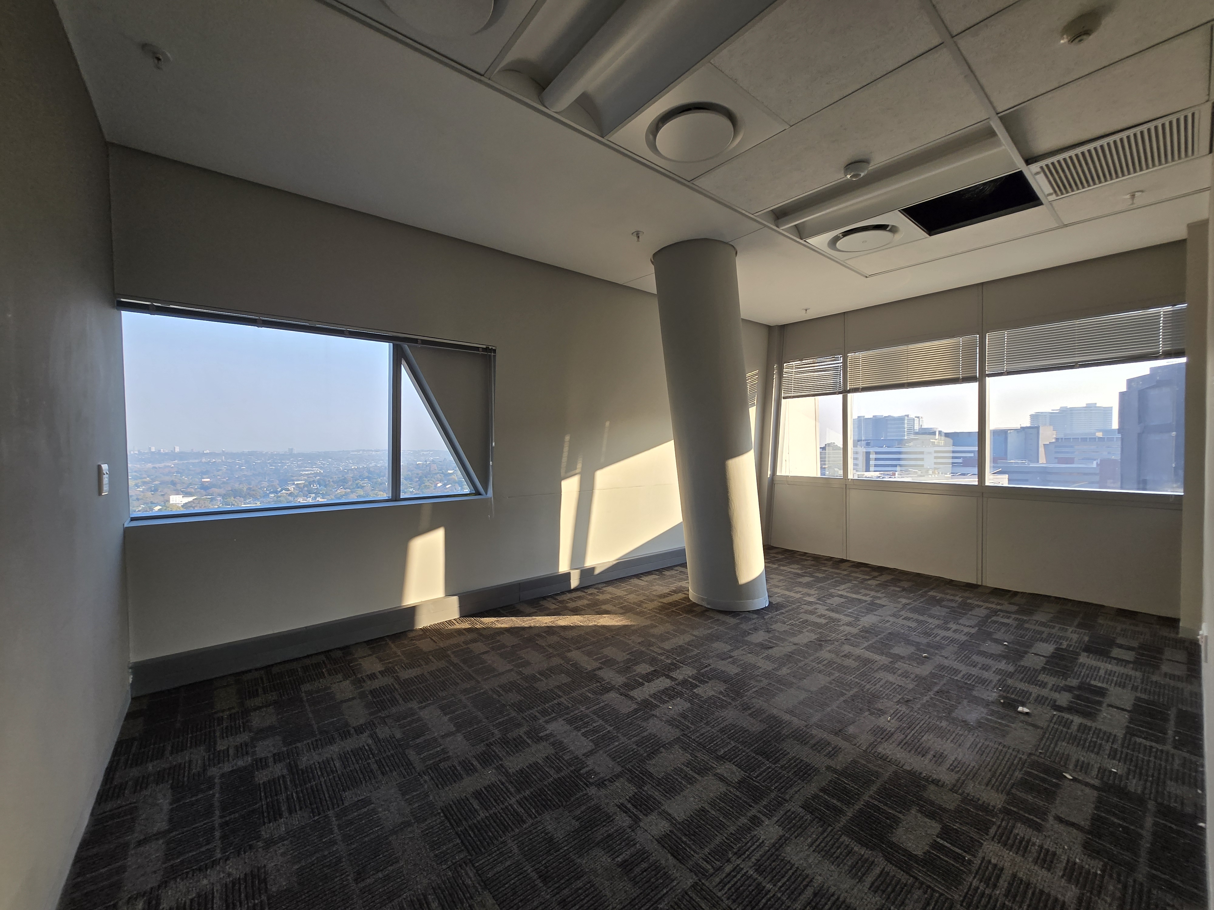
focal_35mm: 13
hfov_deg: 106.2
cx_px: 607
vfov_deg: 89.9
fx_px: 456
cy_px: 455
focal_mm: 1.7
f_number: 2.2
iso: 32
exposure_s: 1/50
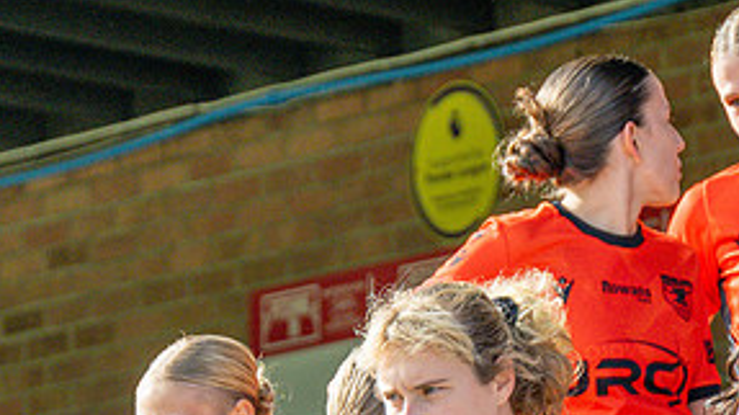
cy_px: 534
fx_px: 7970
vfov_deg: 3.0
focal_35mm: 407
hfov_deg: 5.3
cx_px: 599
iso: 400
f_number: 4
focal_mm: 110
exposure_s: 1/1600
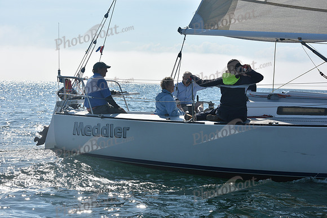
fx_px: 636
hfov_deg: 28.8
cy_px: 109
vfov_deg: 19.5
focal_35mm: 70
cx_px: 164
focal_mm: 70
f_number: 11
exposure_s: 1/1000
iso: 320
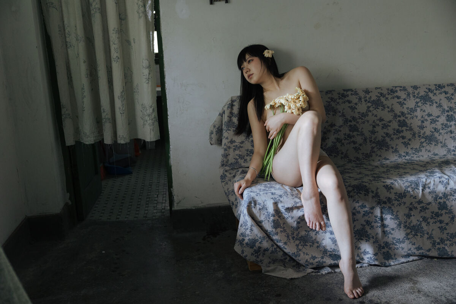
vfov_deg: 37.9
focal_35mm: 35
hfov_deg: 54.4
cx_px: 228
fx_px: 443
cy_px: 152
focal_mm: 35
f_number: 2.8
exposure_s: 1/60
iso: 1000
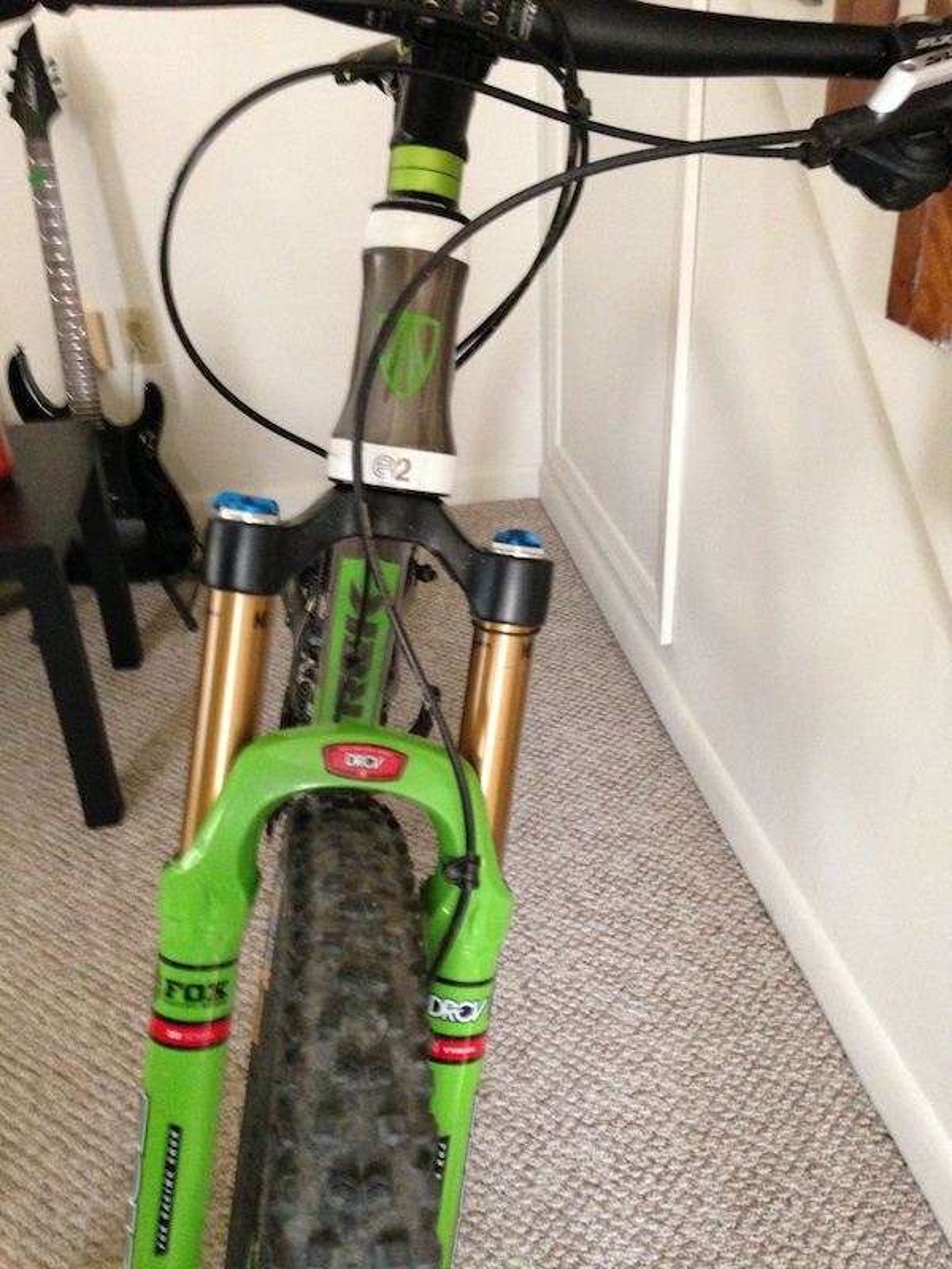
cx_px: 476
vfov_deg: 55.4
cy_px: 634
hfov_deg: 42.9
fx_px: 1210
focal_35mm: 33
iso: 400
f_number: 2.4
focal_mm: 4.12
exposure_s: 1/15
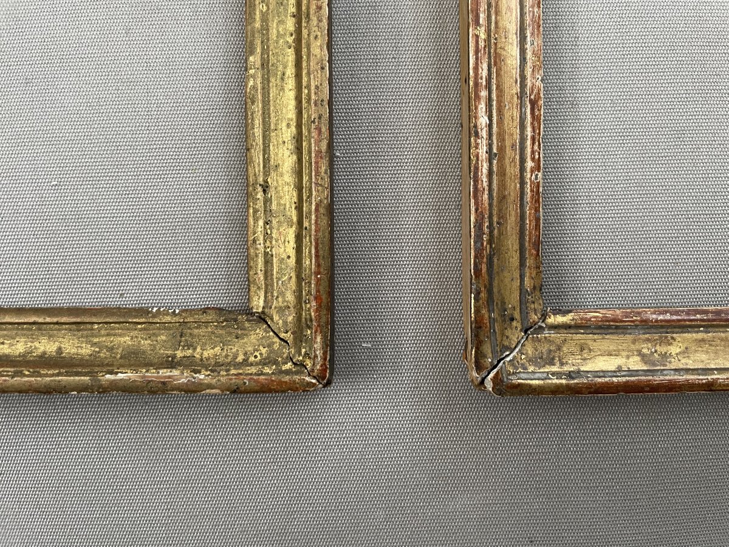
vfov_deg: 53.1
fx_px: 548
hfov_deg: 67.3
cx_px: 364
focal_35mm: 26
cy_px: 274
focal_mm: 4.2
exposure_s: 1/66
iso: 125
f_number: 1.6
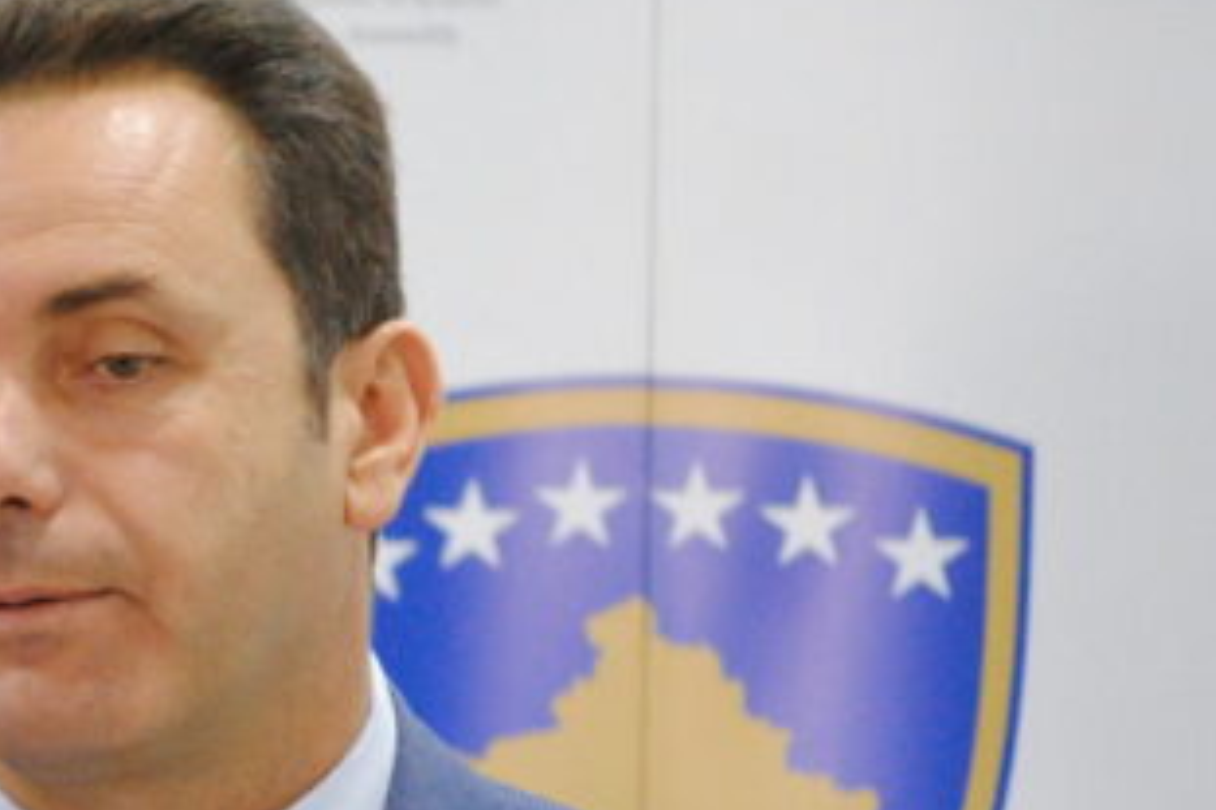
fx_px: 10642
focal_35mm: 315
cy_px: 765
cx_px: 94
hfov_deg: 6.5
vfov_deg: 4.4
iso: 1600
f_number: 4.2
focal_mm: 85
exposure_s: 1/60
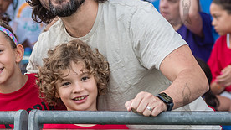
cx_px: 52
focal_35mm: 304
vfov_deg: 4.0
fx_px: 1861
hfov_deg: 7.1
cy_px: 54
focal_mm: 120
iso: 125
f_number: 4
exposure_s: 1/200
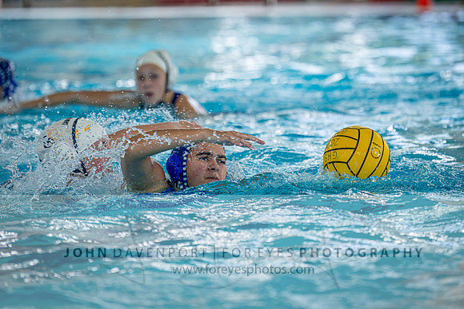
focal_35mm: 278
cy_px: 83
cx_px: 222
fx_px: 3582
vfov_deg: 4.9
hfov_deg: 7.4
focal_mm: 190
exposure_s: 1/1000
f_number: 2.8
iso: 5000
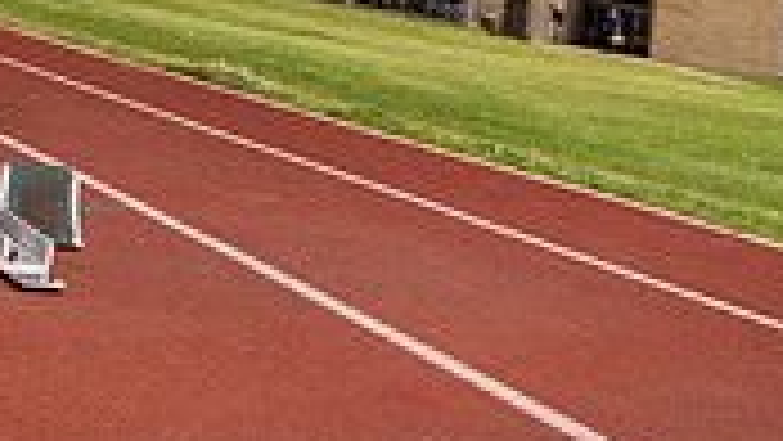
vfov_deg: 14.5
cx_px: 338
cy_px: -504
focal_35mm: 65
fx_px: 1350
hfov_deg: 32.3
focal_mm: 24
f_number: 5
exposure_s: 1/250
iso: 100
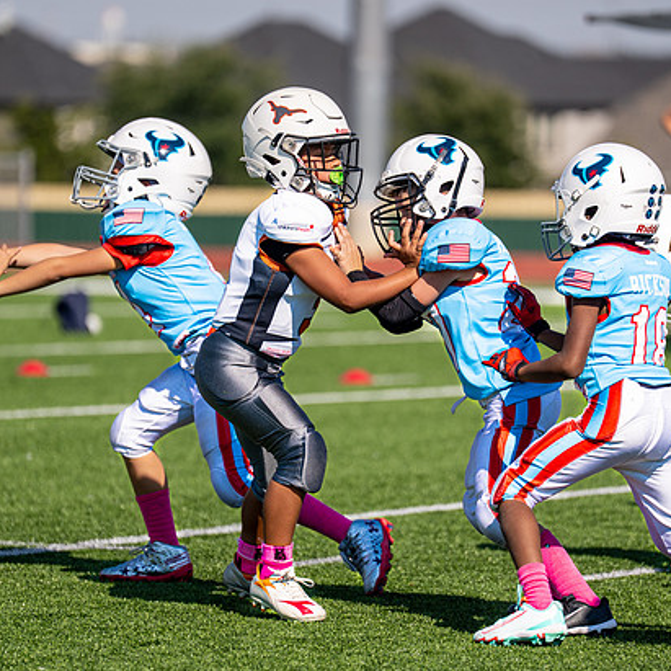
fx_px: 7500
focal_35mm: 342
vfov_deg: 5.1
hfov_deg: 5.1
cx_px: 320
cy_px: 349
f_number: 2.8
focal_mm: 200
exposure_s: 1/3200
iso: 100
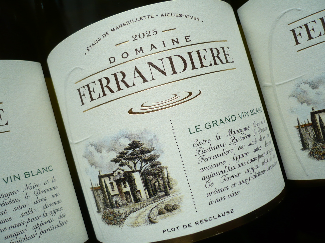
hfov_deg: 52.6
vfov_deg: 40.7
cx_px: 162
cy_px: 122
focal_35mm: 35
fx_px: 329
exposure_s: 1/640
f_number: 2.8
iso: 100
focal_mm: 5.8
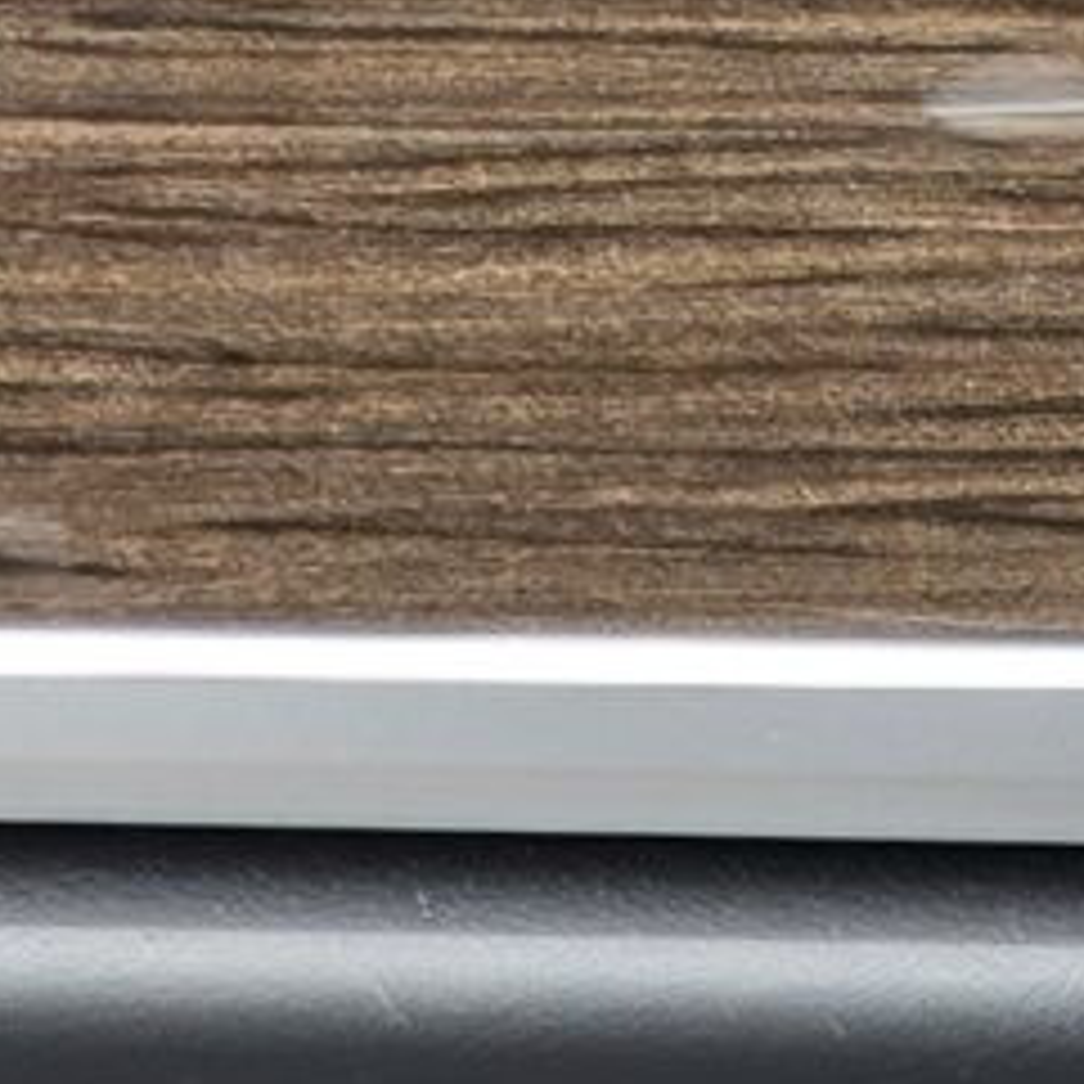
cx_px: 2505
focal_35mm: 216
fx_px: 7653
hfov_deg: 7.6
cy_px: 3050
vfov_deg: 7.3
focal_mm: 6.5
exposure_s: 1/180
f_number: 1.4
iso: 20
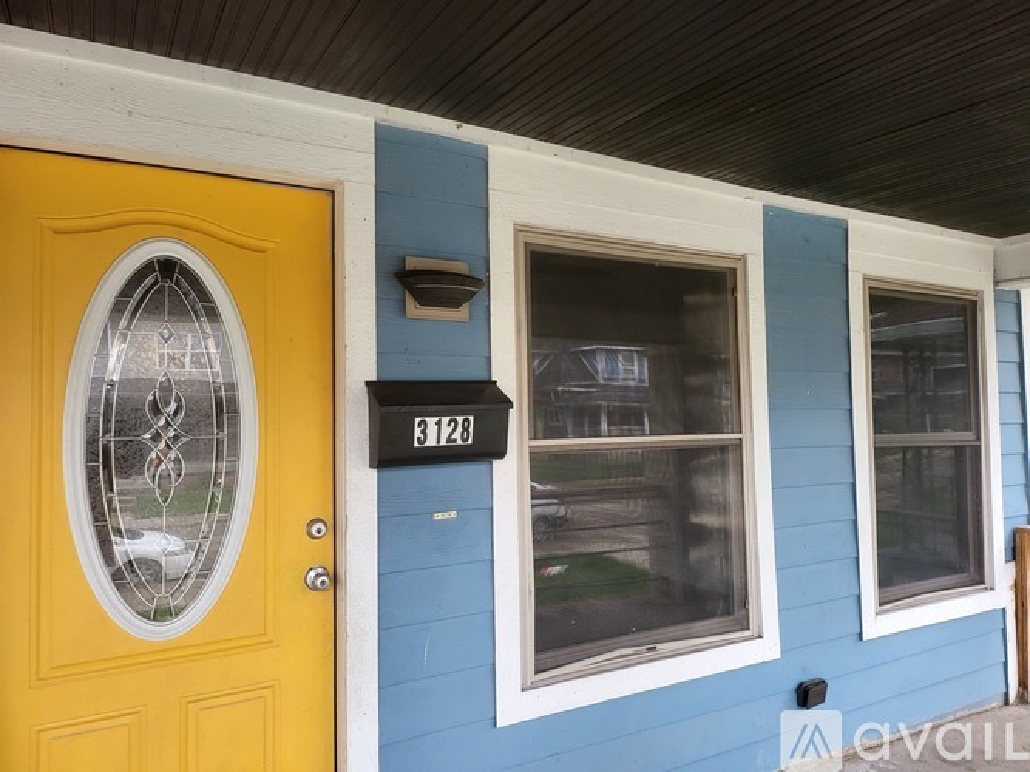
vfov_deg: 56.8
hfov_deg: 71.6
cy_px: 386
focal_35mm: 24
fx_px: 714
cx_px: 515
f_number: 1.8
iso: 160
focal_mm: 5
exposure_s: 1/120
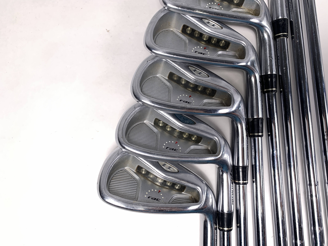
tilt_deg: -87.6
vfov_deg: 53.1
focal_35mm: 26
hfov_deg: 67.3
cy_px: 123
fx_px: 246
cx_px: 164
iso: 25
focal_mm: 4.25
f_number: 1.8
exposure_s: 1/122
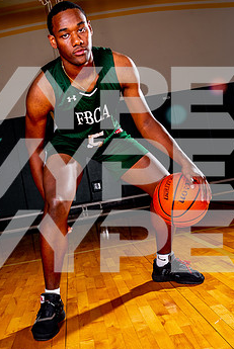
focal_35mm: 43
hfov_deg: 31.2
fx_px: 418
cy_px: 170
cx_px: 91
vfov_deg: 45.4
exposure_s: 1/125
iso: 100
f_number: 8
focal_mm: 33
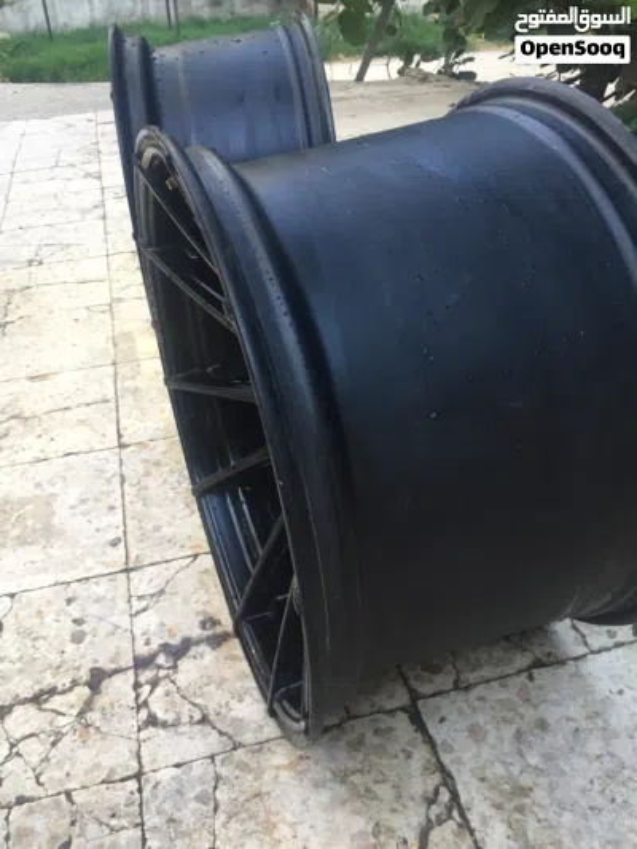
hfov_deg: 48.2
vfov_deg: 61.6
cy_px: 424
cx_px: 318
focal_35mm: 29
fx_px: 711
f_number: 2.2
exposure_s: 1/33
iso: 40
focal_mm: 4.15
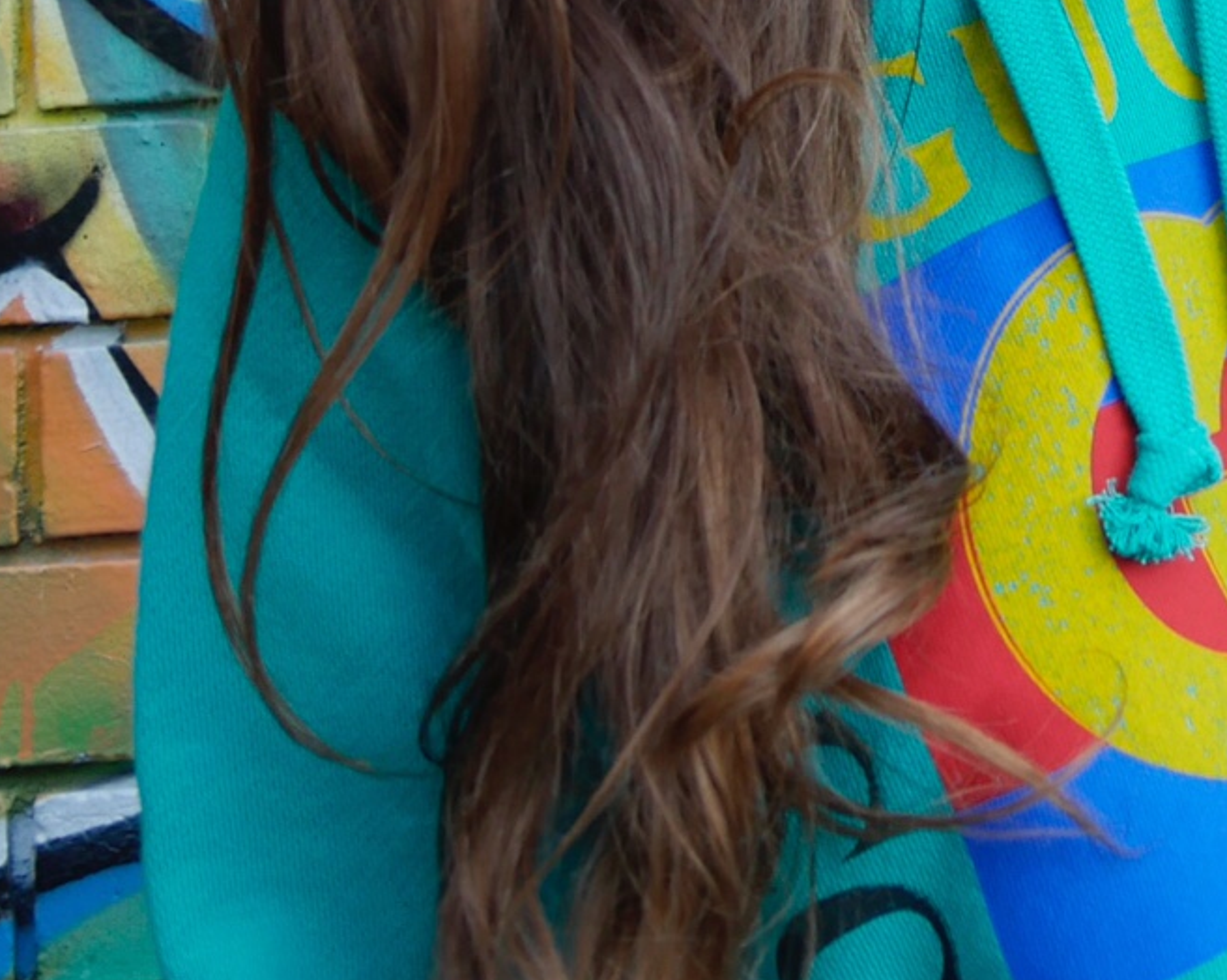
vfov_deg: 14.3
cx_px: 1590
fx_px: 3702
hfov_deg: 17.6
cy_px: -383
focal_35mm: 102
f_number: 3.7
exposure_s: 1/30
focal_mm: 17
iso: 200
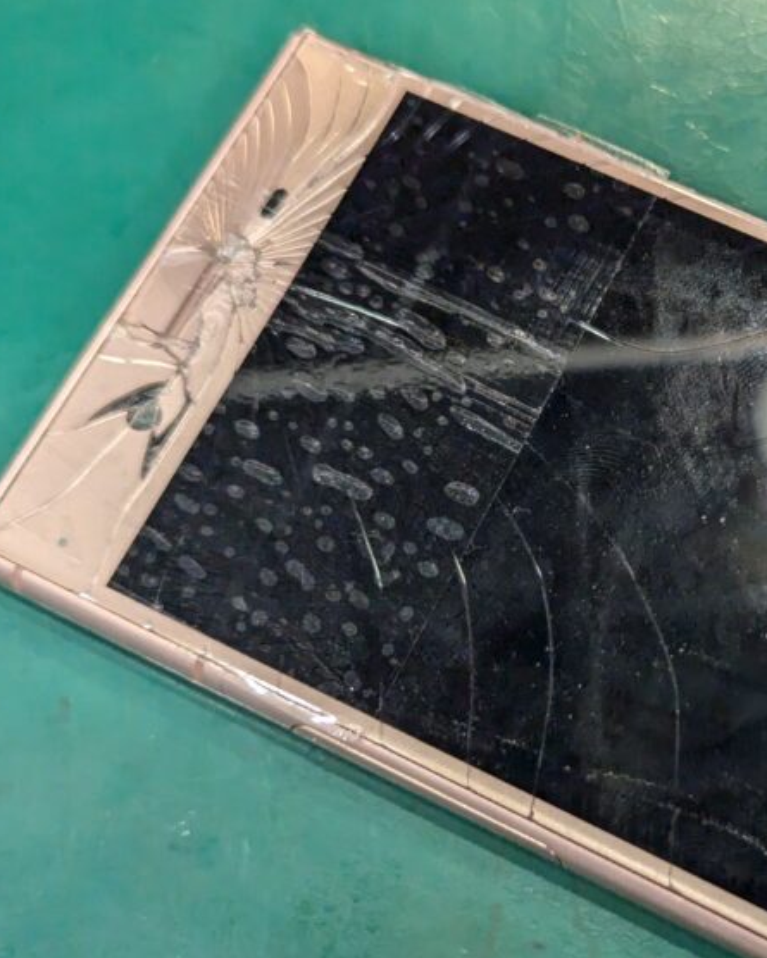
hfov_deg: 19.6
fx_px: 2156
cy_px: 577
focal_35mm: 76
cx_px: 757
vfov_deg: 25.0
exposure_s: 1/264
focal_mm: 6.81
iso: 442
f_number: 1.85
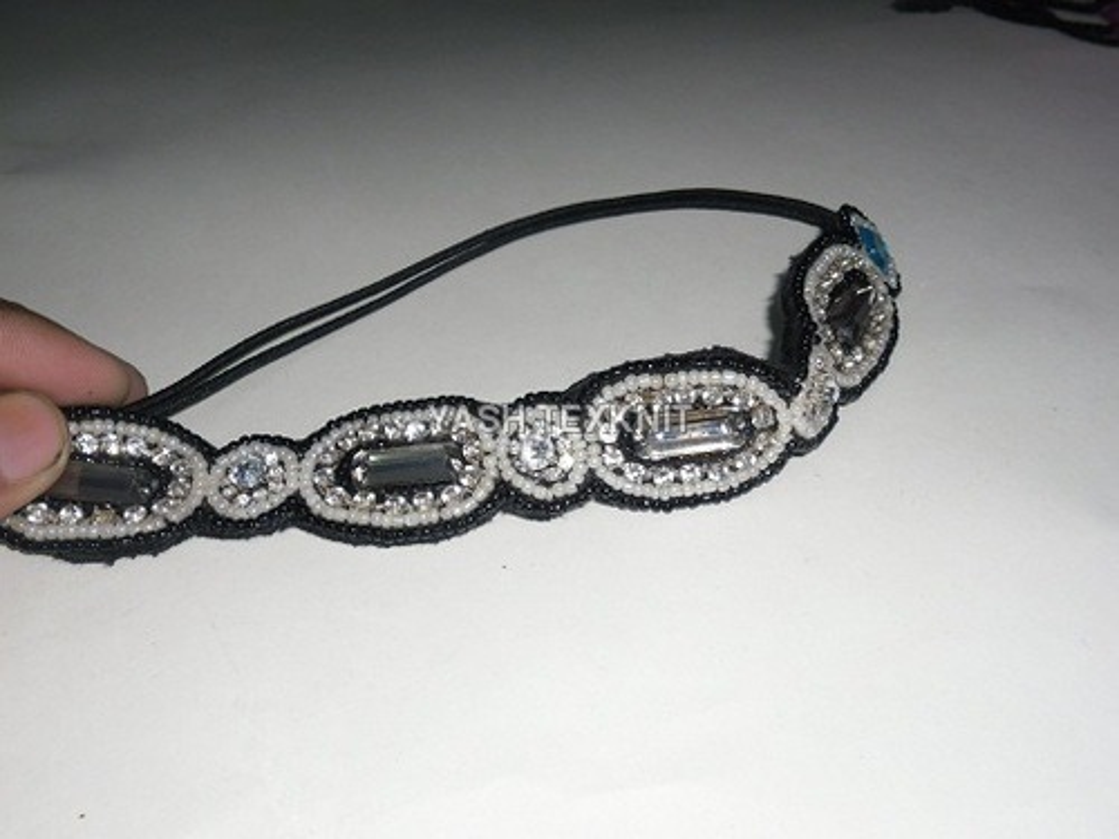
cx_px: 560
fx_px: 1196
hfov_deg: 50.1
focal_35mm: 37
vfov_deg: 38.7
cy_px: 420
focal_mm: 6.6
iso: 80
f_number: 4
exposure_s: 1/45
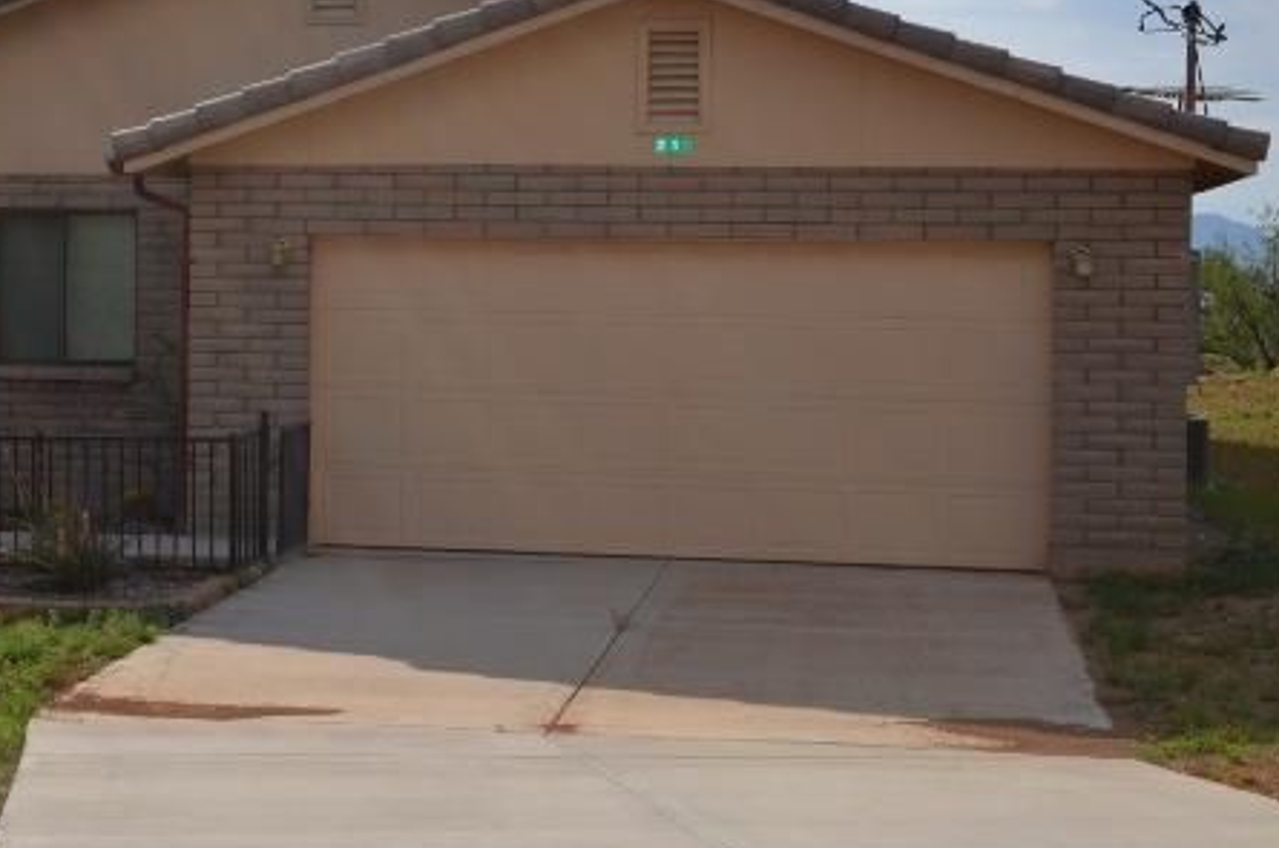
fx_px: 2447
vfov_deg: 19.6
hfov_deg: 29.0
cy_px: 253
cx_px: 377
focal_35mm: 69
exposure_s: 1/200
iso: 100
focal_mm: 32
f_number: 13
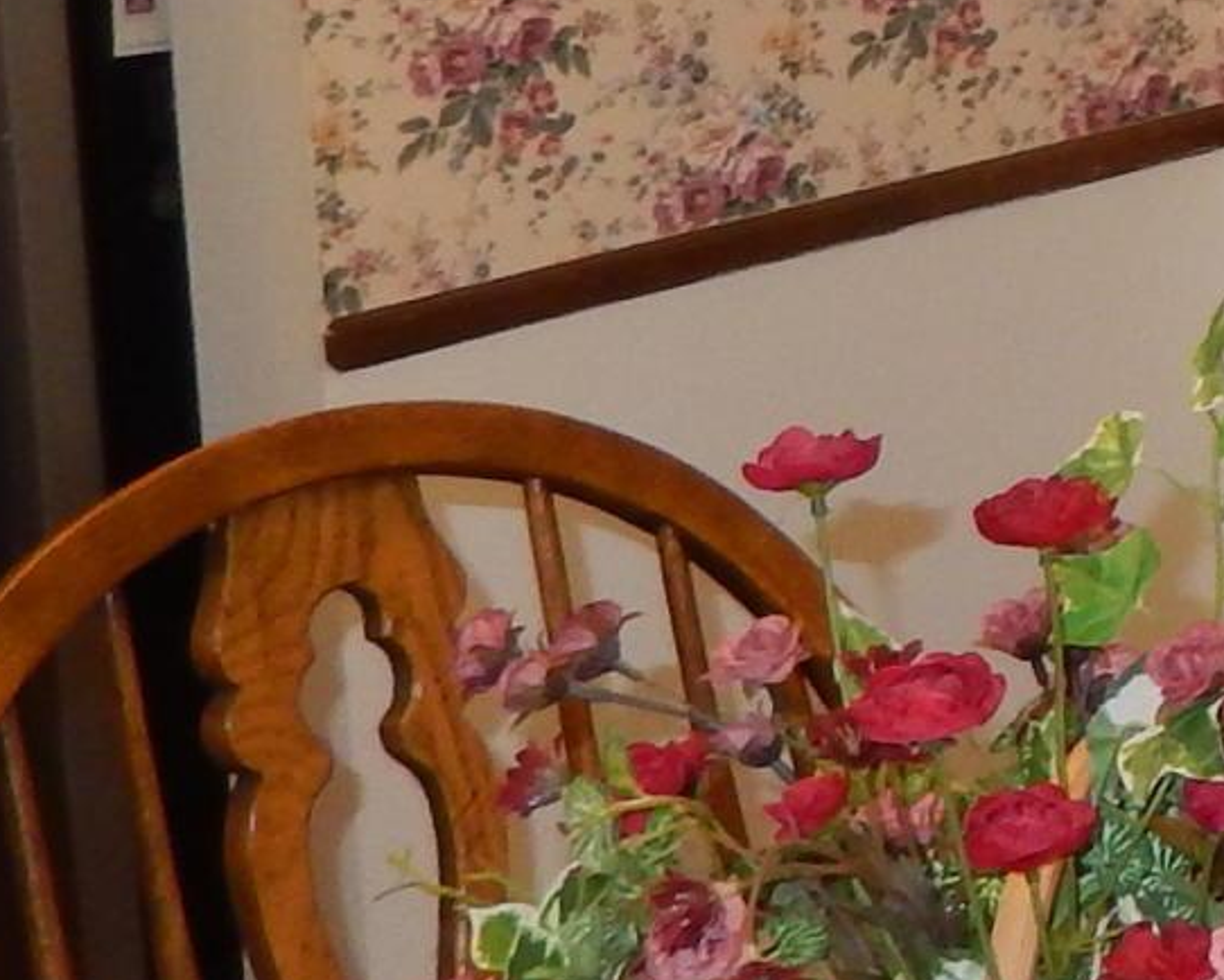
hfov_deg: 12.1
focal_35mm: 135
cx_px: 2705
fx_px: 4892
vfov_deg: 11.1
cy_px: -314
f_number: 3.4
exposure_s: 1/30
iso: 200
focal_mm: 4.5
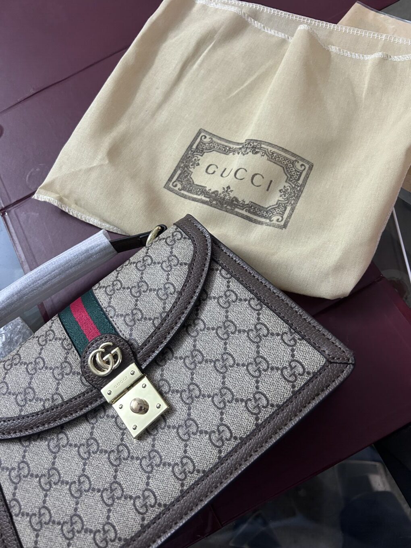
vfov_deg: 67.3
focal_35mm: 26
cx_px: 206
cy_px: 274
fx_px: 412
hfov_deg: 53.1
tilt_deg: -73.7
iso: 320
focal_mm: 5.7
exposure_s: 1/50
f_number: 1.5
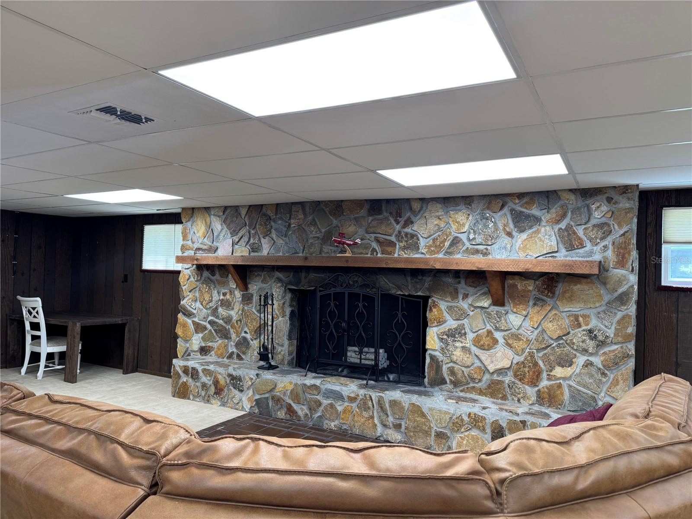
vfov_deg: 56.8
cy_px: 260
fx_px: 480
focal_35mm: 24
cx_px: 346
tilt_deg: +0.5
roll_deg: -1.6
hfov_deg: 71.6
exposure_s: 1/120
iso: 160
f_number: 1.78
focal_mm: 6.76
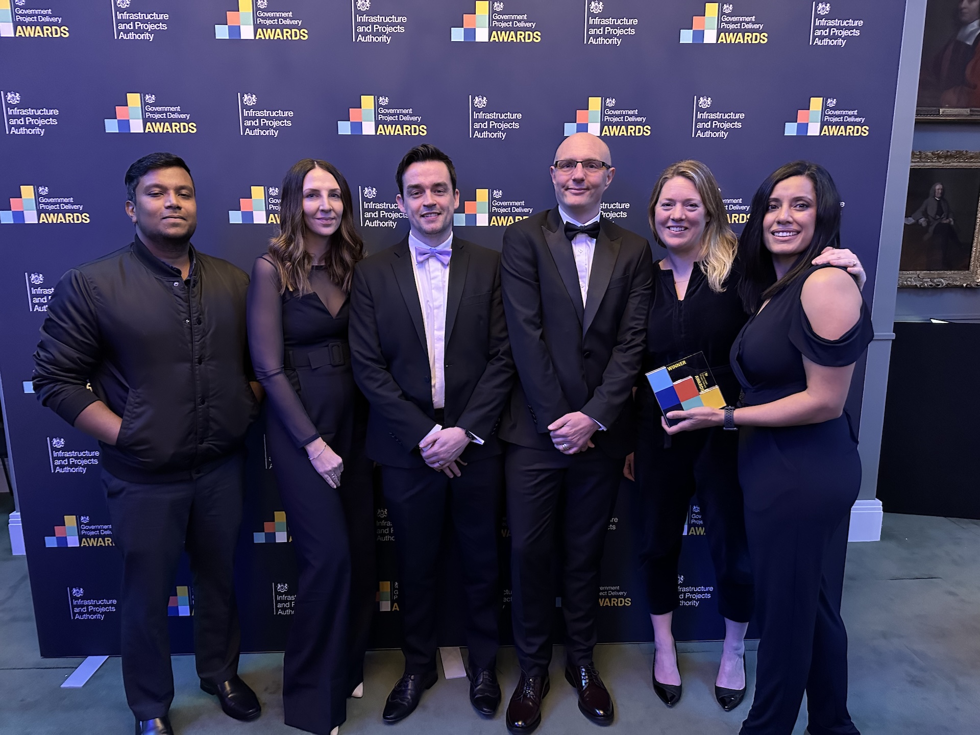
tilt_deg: -9.9
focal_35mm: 24
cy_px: 368
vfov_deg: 56.8
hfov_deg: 71.6
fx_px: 679
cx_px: 490
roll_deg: +0.1
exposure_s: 1/33
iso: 800
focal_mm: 6.86
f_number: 1.78
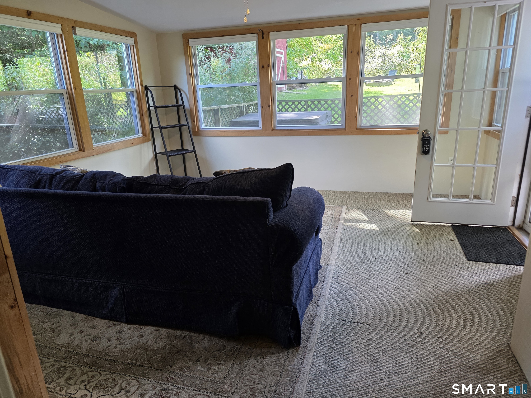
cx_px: 266
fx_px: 353
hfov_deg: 73.9
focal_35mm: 23
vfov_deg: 58.9
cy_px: 199
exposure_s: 1/120
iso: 200
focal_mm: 6.3
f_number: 1.7
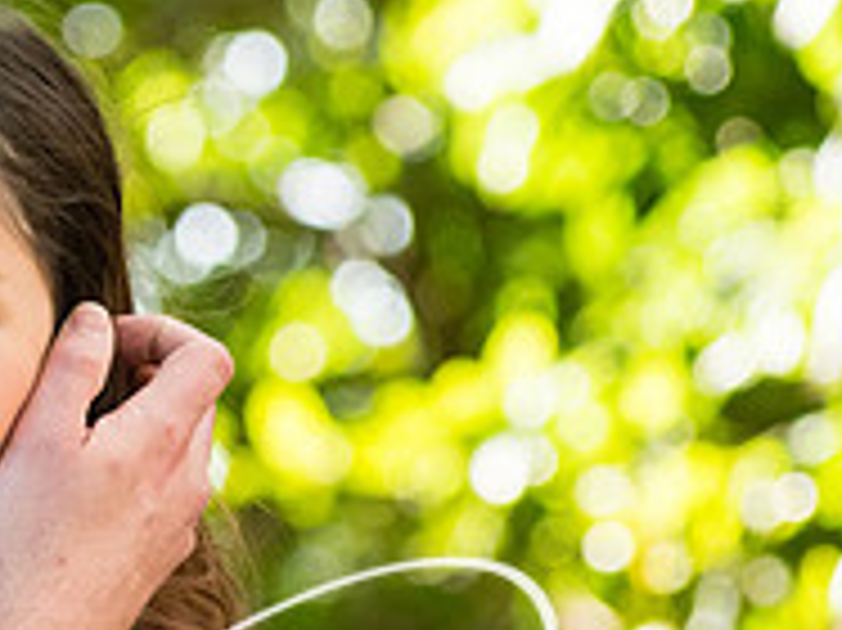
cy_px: 385
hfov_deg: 2.4
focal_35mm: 812
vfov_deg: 1.8
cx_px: -81
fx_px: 19738
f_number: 5
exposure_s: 1/640
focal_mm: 175
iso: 800
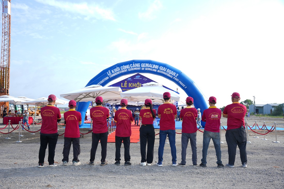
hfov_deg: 53.5
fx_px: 282
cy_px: 94
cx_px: 142
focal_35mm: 36
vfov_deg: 37.2
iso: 80
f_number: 5.6
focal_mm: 35.7
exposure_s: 1/200
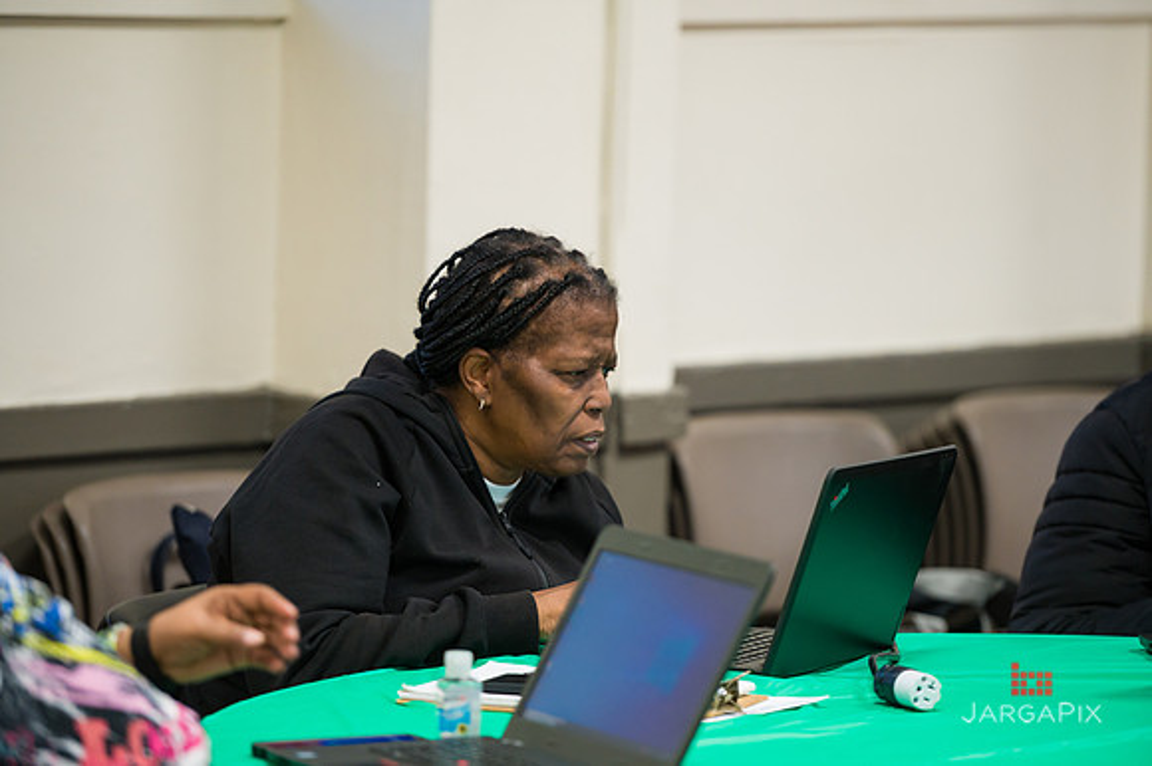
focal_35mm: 195
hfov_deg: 10.6
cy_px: 383
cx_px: 576
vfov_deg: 7.0
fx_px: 6236
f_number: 3.2
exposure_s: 1/200
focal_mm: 195
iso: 1600
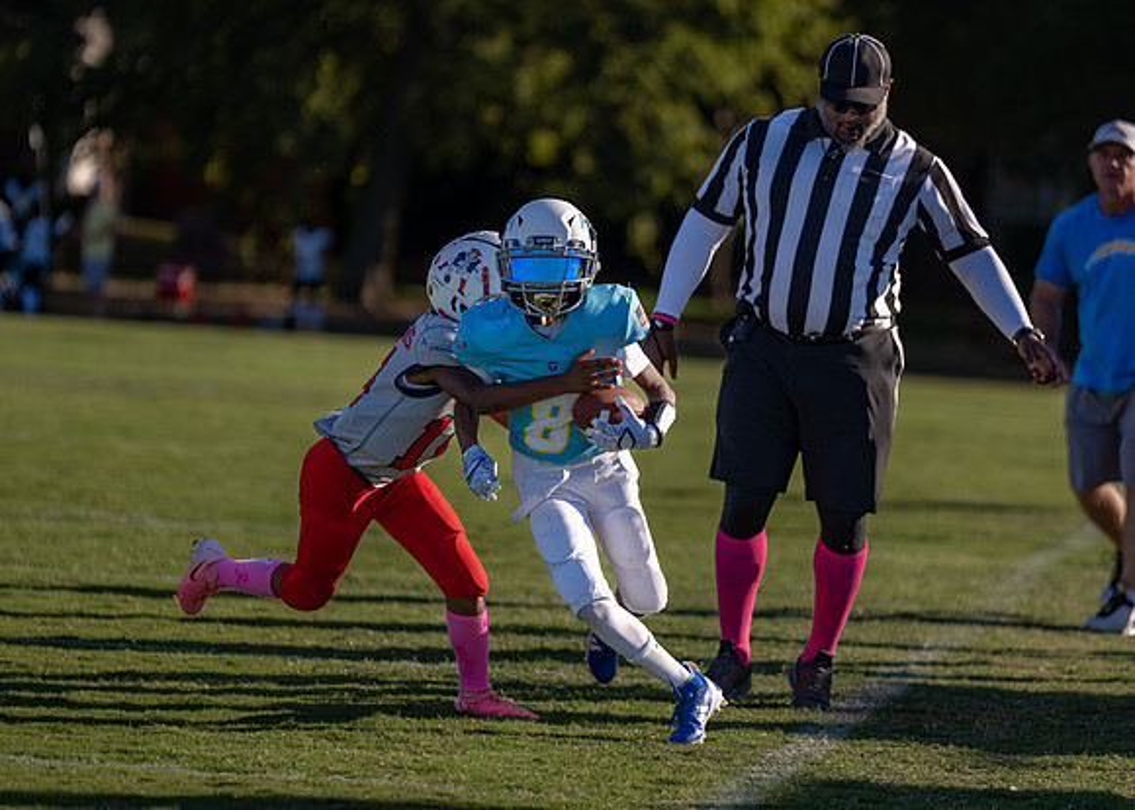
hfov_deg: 8.2
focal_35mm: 245
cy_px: 370
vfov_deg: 5.9
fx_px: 7897
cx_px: 611
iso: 100
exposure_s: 1/2000
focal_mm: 191
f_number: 2.8
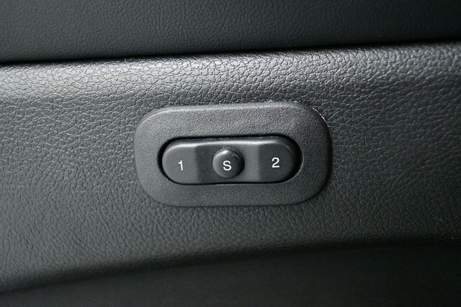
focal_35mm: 42
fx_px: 538
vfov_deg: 31.9
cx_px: 230
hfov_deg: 46.4
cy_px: 154
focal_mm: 28
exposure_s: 1/60
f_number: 4.5
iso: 8000
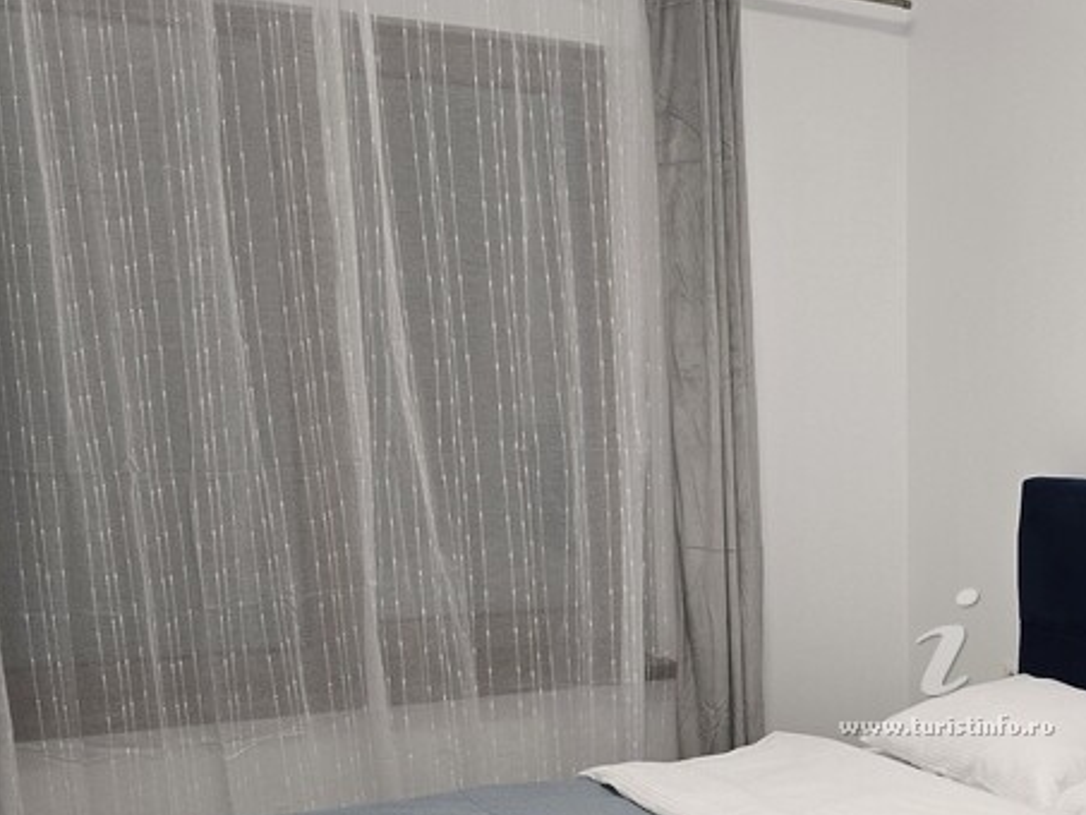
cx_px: 988
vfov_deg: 27.3
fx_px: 1632
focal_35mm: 52
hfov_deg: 34.6
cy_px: 700
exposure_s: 1/100
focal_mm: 6.3
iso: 320
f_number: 1.7
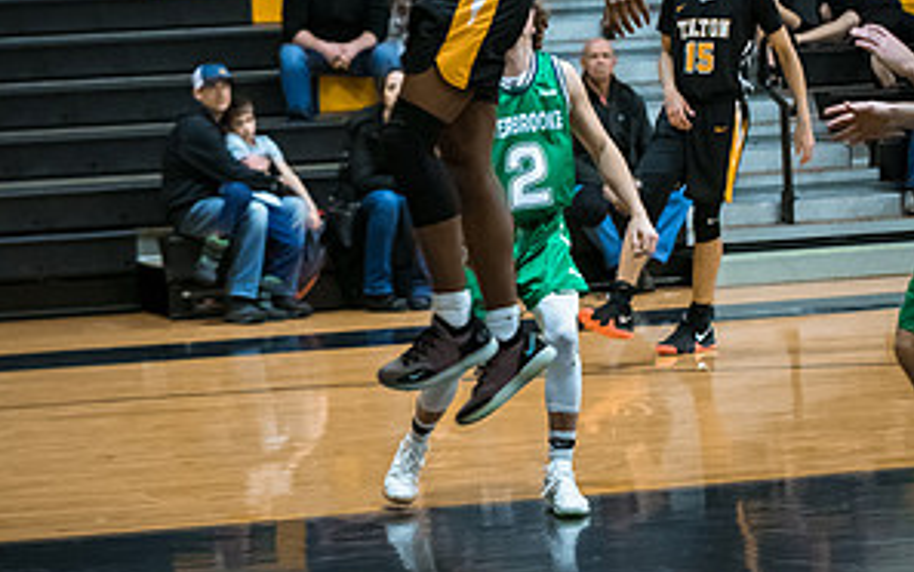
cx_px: 455
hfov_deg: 12.9
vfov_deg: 8.1
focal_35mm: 162
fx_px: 4038
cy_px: 31
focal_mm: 70
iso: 3200
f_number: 2.8
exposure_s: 1/400
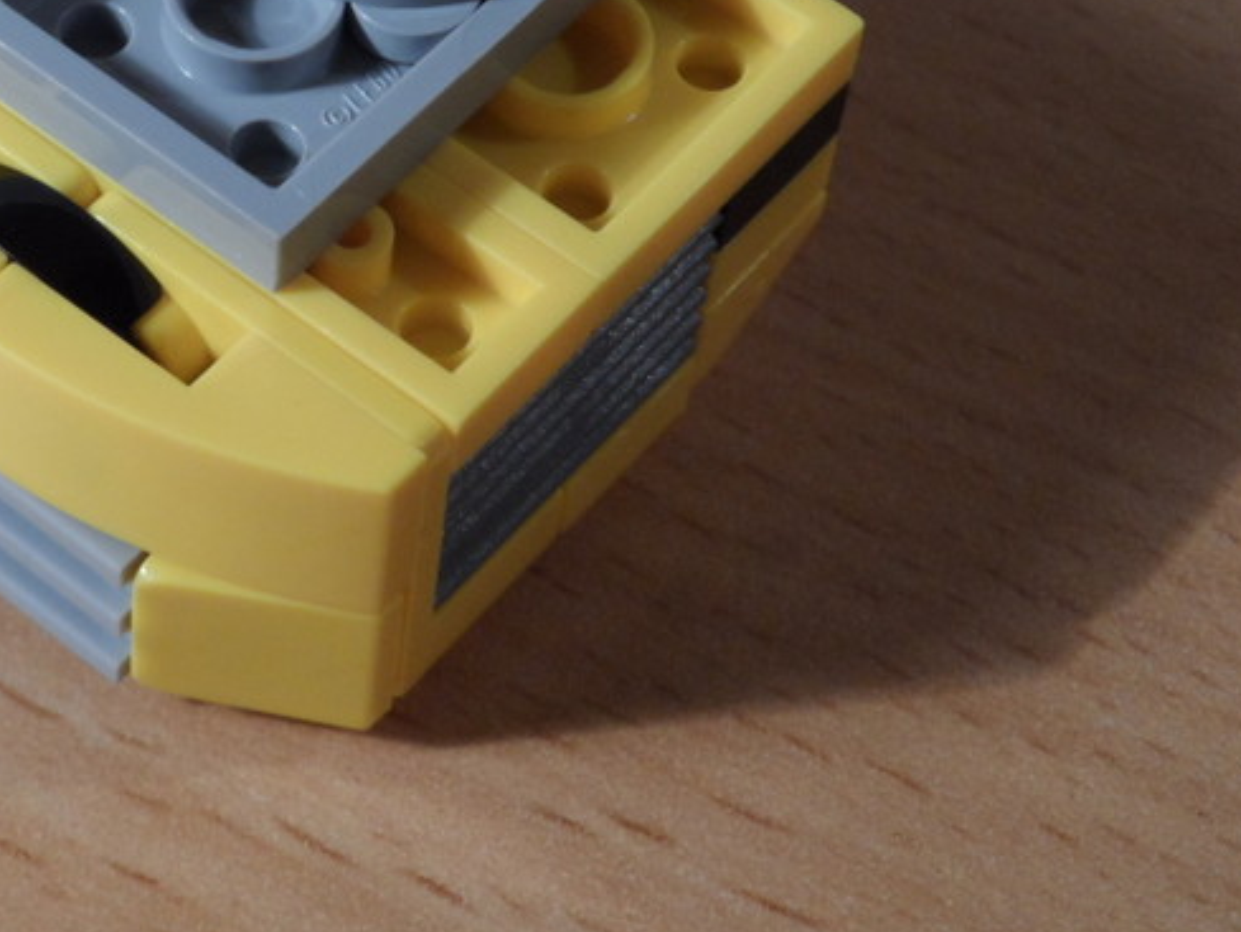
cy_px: 169
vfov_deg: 12.9
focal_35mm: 114
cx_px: 226
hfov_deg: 17.1
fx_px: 4088
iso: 200
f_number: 4.2
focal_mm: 10.2
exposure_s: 1/30
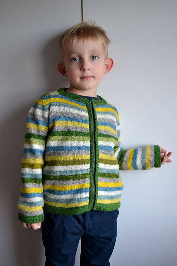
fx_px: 354
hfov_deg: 28.1
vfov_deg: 41.1
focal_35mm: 48
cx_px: 88
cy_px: 133
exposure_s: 1/20
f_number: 4.5
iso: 400
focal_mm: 32
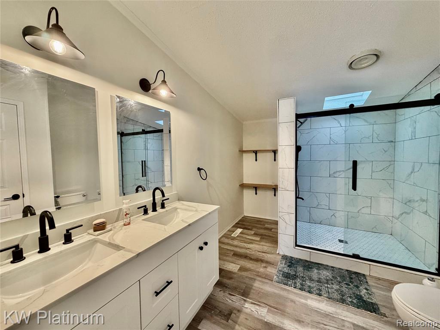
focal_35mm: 14
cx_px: 220
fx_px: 178
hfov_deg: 102.1
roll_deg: +1.0
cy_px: 165
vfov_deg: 85.7
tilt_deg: -2.1
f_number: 2.2
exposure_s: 1/60
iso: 320
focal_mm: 2.22
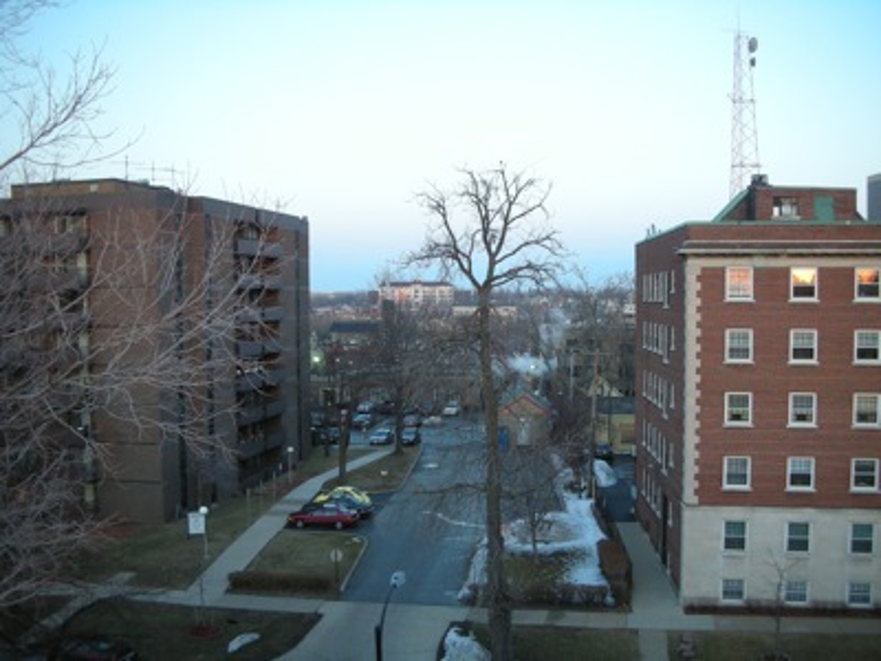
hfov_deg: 52.6
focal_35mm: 35
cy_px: 330
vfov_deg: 40.7
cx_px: 440
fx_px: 891
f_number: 2.8
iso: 62
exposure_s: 1/30
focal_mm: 5.8
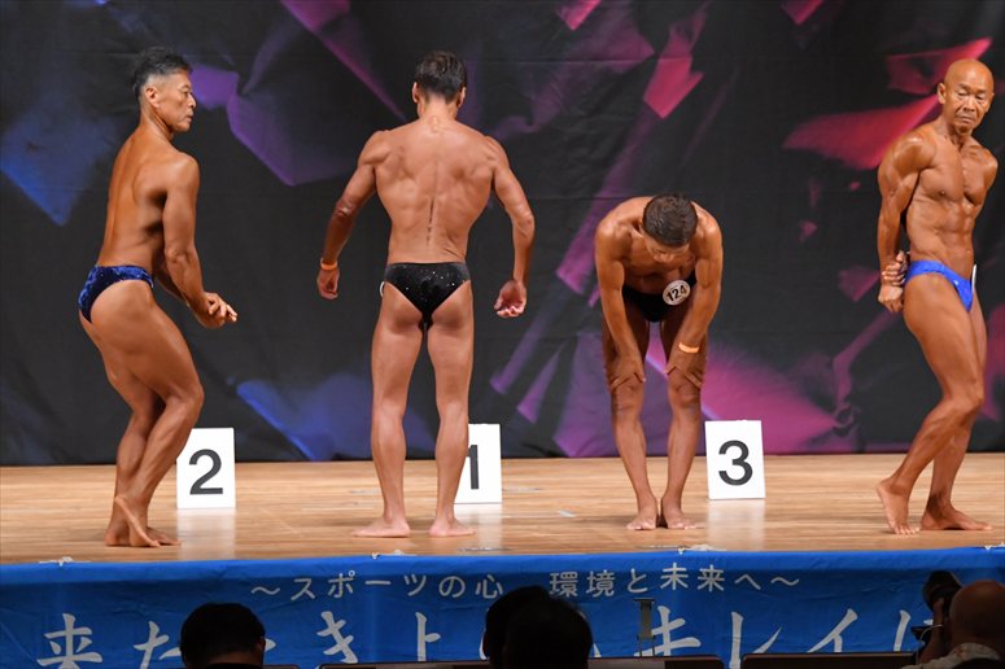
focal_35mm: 202
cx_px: 502
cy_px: 334
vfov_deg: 6.8
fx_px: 5636
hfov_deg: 10.2
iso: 5600
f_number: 5.6
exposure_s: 1/400
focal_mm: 135
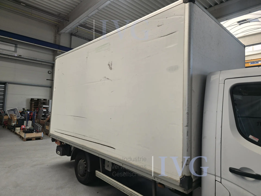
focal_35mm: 23
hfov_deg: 73.9
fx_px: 173
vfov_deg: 58.9
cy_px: 98
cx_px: 130
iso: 40
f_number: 1.7
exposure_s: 1/180
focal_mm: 6.3
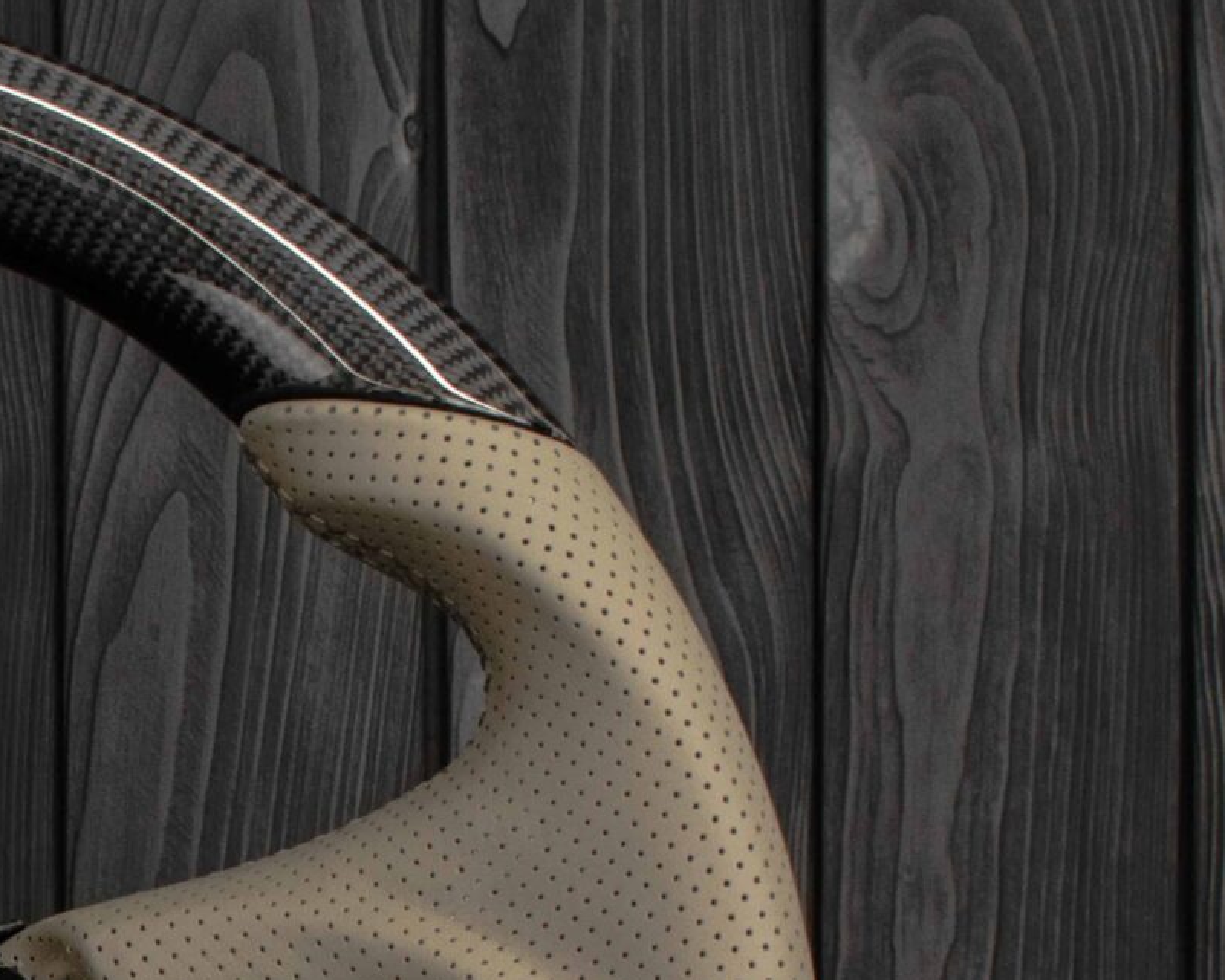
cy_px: 1180
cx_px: -424
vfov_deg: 9.7
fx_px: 5711
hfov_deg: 11.9
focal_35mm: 158
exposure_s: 1/125
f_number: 6.3
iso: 500
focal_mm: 35
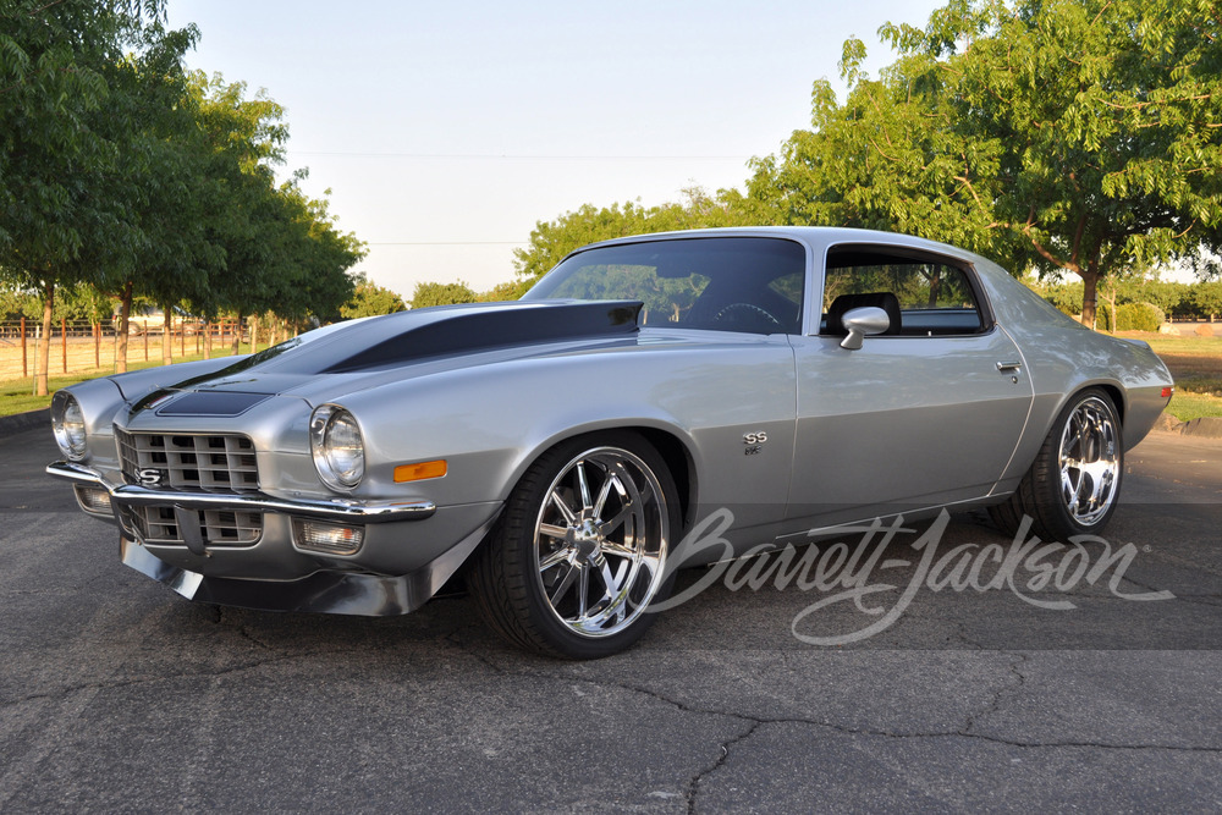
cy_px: 408
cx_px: 611
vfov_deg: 31.9
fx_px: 1426
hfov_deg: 46.4
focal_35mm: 42
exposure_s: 1/160
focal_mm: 28
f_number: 6.3
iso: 200
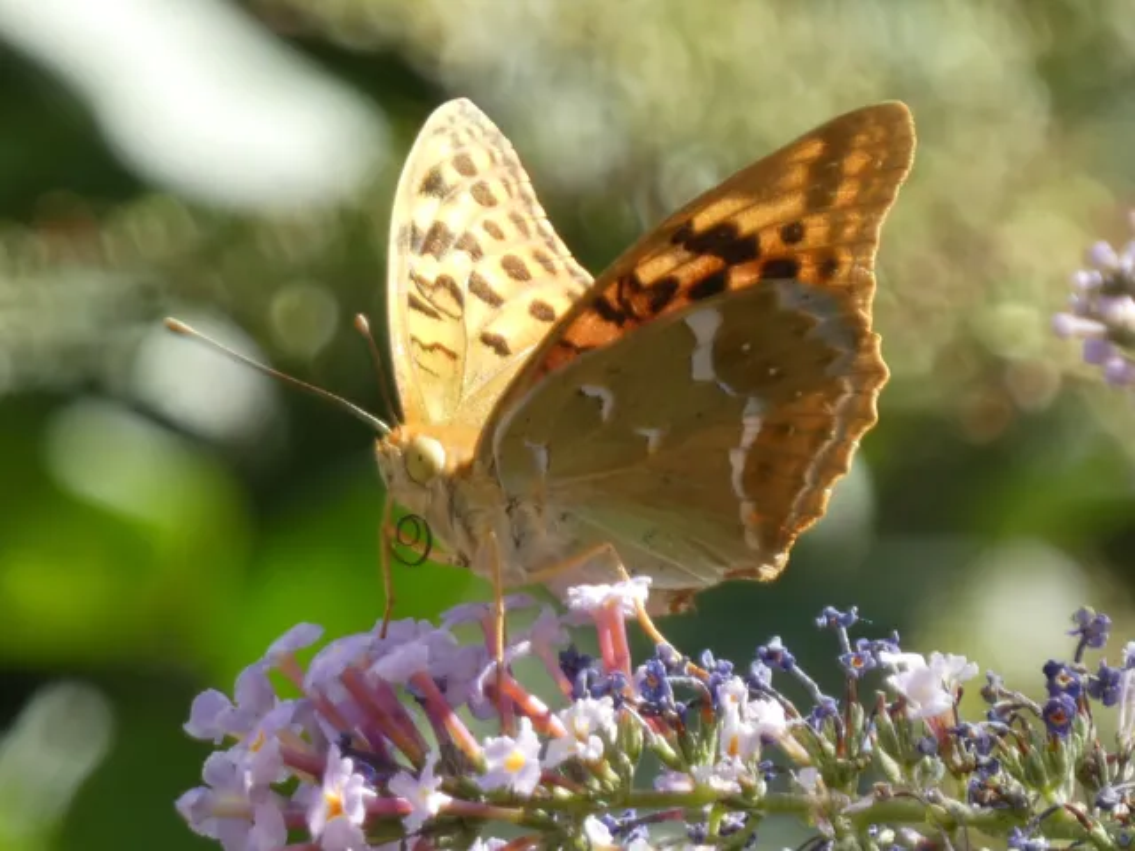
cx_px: 568
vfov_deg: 1.9
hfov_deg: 2.5
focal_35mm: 778
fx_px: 25509
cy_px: 426
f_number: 5.6
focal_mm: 139.4
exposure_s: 1/100
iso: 160
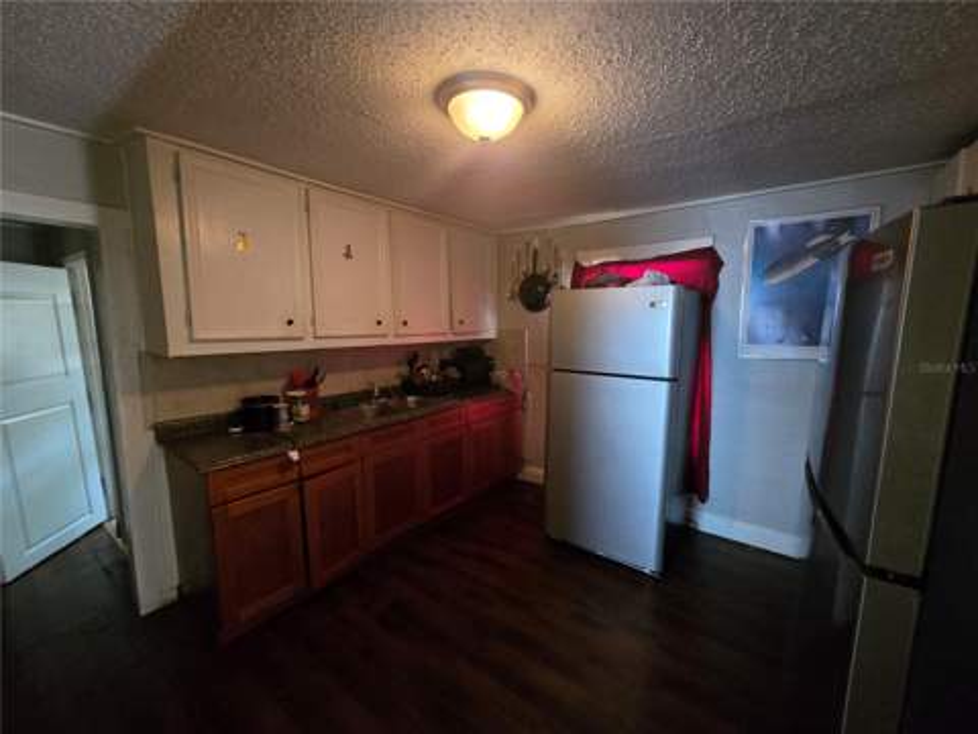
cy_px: 367
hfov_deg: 106.2
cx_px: 489
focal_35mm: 13
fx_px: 367
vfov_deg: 89.9
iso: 1250
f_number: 2.2
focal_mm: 2.2
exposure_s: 1/24
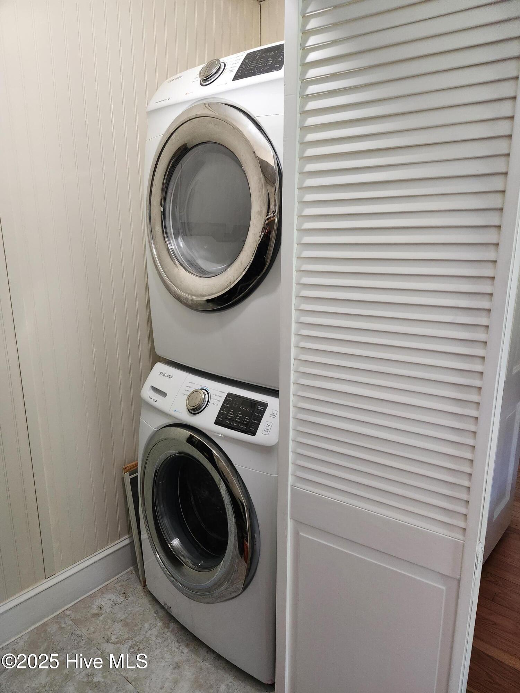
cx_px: 260
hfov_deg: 58.9
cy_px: 346
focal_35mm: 23
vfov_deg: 73.9
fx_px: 461
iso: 500
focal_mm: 5.4
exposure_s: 1/120
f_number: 1.8
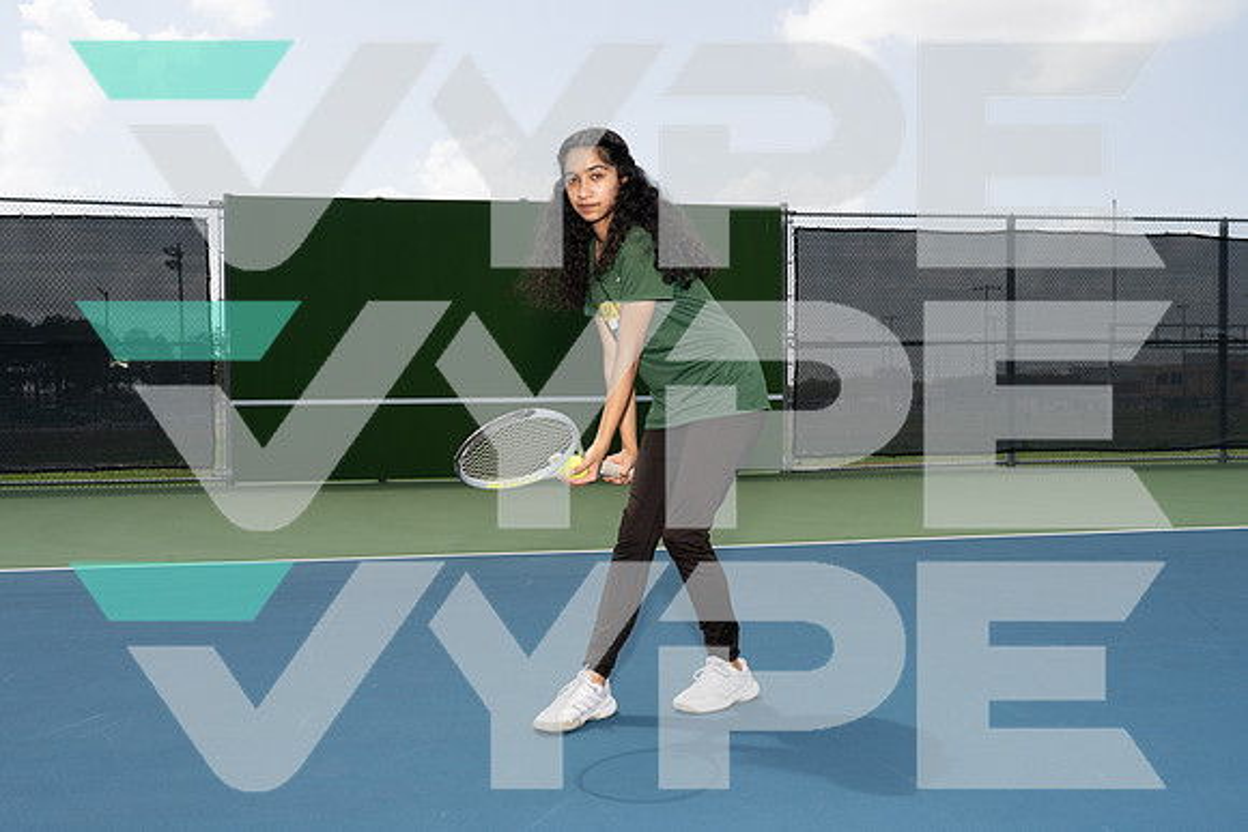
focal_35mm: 33
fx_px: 1144
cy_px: 416
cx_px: 624
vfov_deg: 40.0
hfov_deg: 57.2
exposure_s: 1/250
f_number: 10
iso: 160
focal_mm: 33
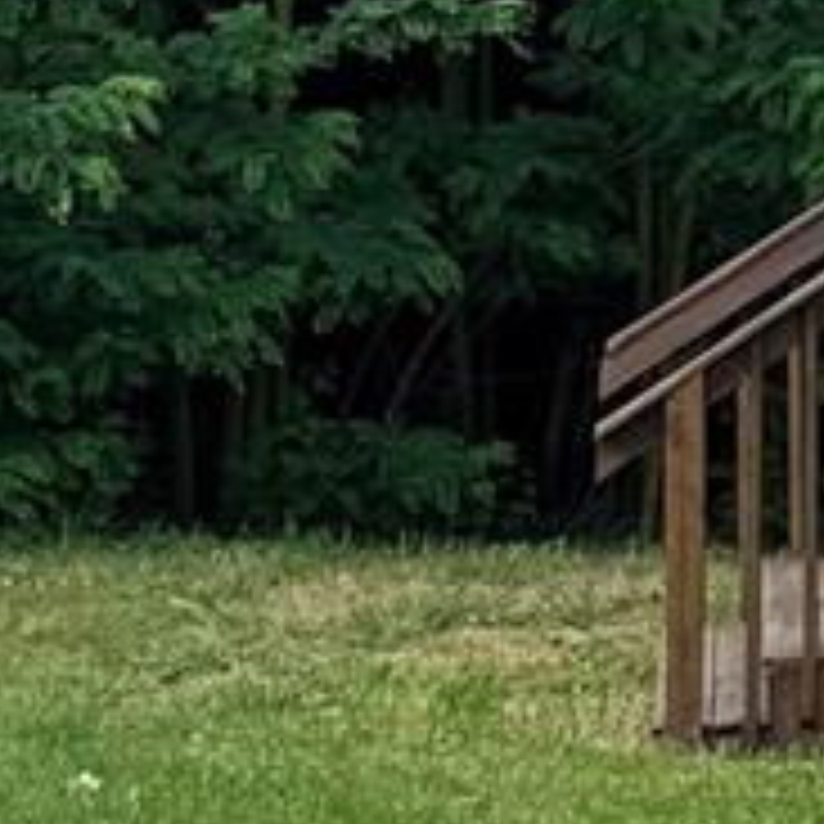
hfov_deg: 8.8
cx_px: 2013
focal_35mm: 178
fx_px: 4794
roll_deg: +0.0
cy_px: -63
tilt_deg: -4.9
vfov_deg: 9.7
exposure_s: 1/2232
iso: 80
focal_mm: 6.76
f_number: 1.78
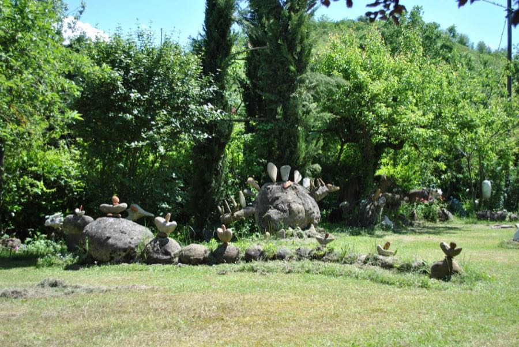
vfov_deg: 34.3
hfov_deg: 49.5
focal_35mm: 39
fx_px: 563
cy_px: 174
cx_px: 260
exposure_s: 1/400
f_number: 4.2
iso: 100
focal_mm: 26
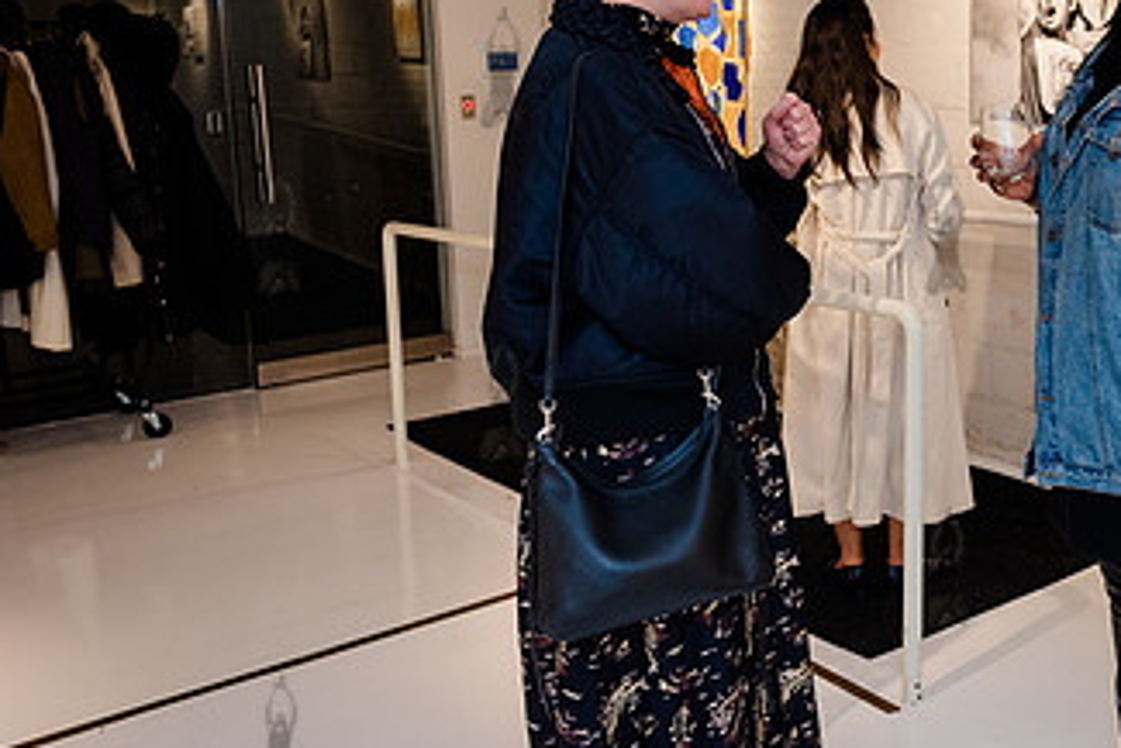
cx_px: 945
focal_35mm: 43
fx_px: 1340
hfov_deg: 42.7
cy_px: 233
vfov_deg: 30.9
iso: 1600
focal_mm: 24
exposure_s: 1/250
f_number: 4
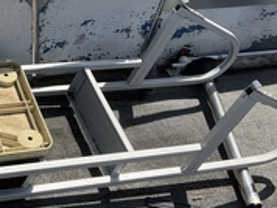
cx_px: 25
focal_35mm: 65
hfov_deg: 28.6
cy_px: 104
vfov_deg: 22.6
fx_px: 521
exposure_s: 1/2058
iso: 25
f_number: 1.8
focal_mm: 3
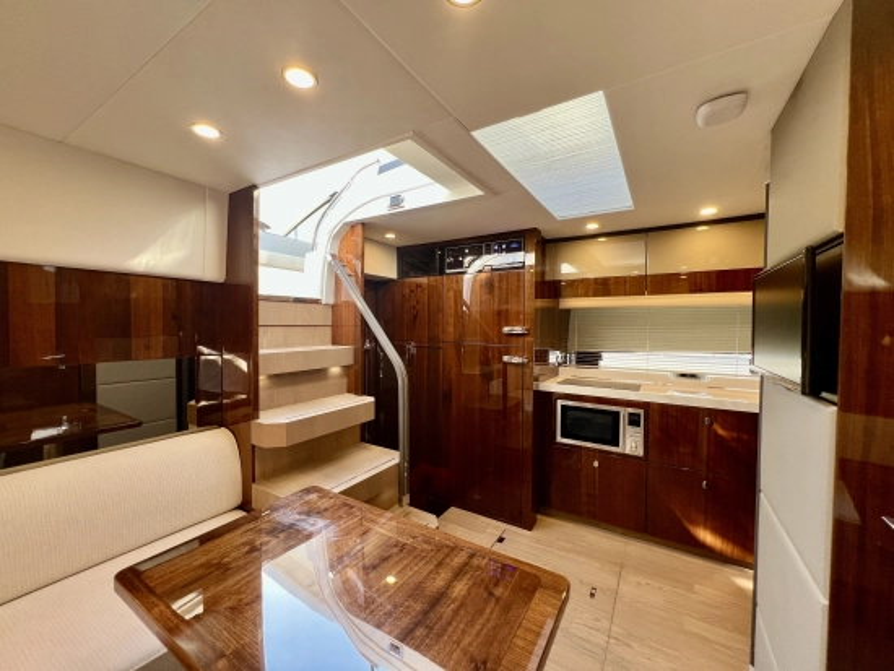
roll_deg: -0.4
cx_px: 447
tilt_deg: -1.8
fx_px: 336
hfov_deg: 106.2
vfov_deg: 90.0
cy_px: 336
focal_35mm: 13
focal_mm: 1.57
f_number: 1.8
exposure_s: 1/99
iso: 80
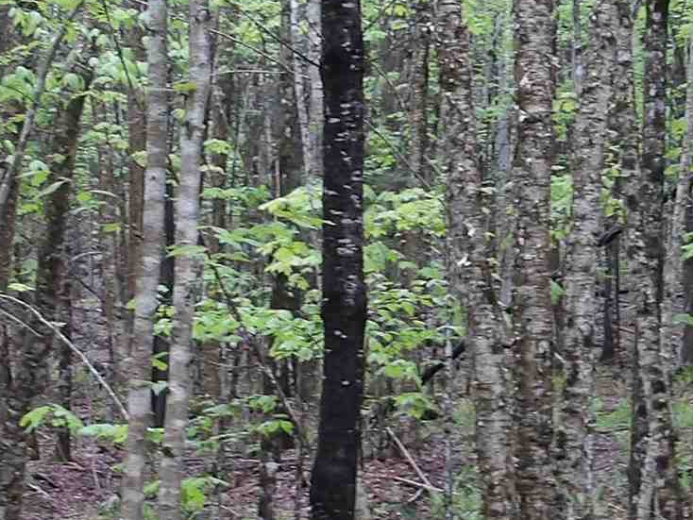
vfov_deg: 13.1
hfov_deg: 17.4
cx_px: 370
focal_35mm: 113
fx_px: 2263
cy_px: 276
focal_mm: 4.9
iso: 156
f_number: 3
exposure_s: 1/30
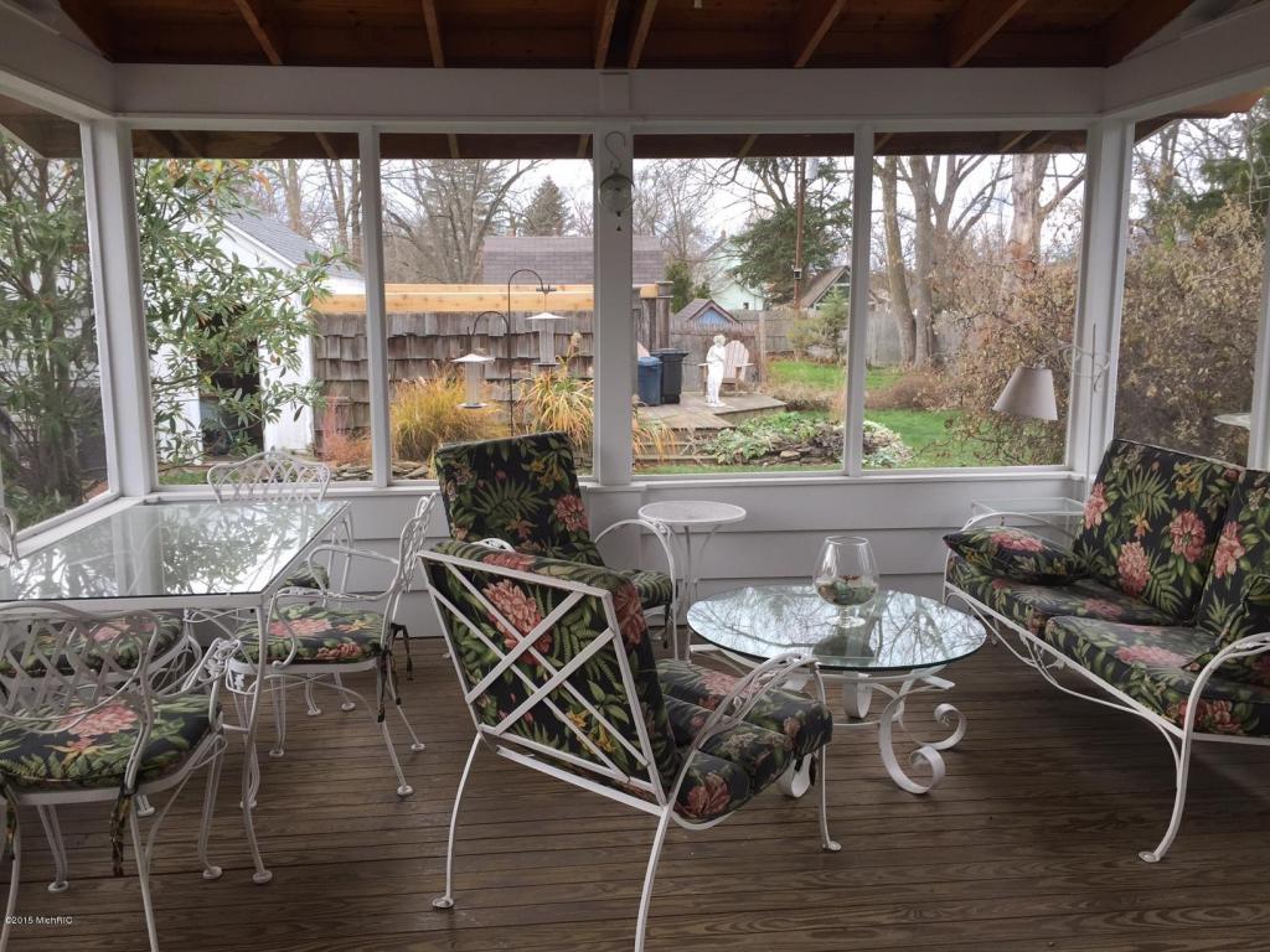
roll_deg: +0.1
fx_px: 1064
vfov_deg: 48.2
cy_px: 476
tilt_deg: -9.6
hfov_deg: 61.7
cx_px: 635
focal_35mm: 29
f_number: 2.2
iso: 40
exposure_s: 1/120
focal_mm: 4.15
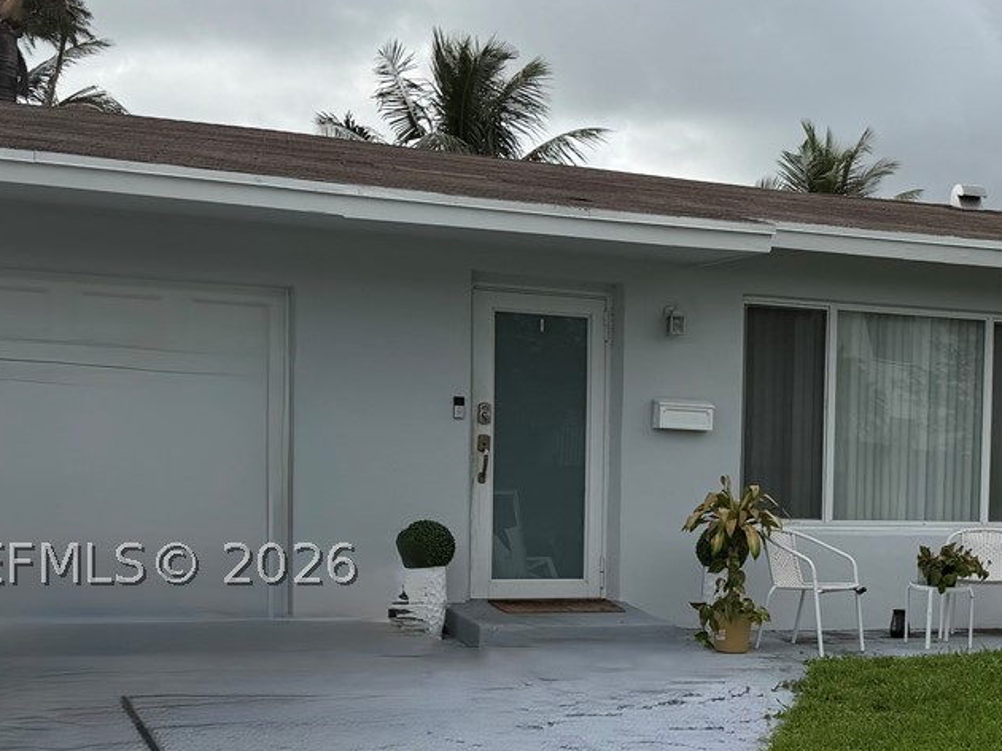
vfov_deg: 23.8
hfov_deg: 30.7
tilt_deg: -3.5
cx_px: 845
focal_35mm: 61
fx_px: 1765
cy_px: 563
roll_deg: -1.4
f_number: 1.78
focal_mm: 6.76
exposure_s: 1/2801
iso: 80
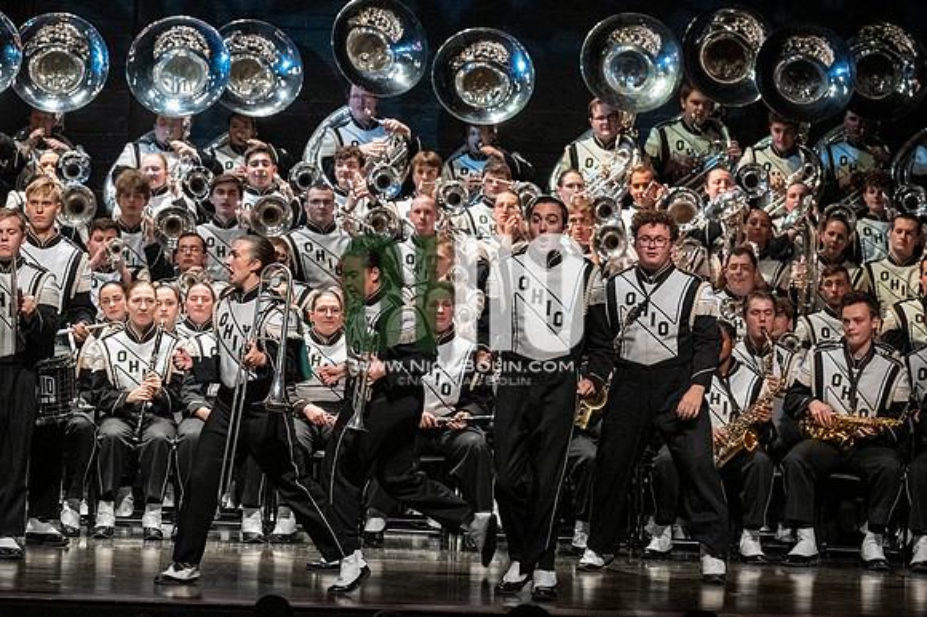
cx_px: 464
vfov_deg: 6.5
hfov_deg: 9.8
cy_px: 308
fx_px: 5404
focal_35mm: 210
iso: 4000
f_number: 4
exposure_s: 1/500
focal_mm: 140
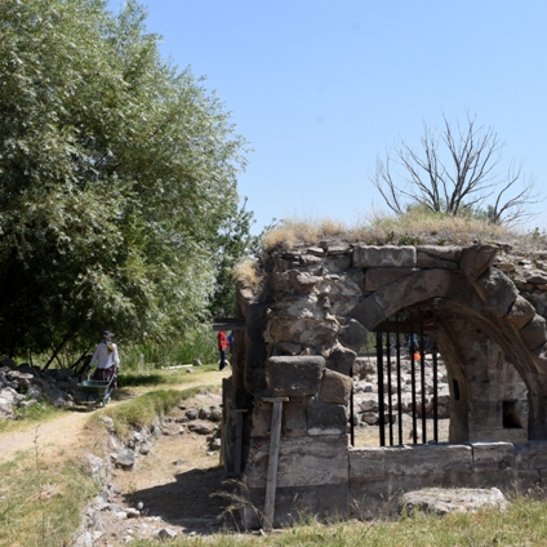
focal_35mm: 50
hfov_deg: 33.6
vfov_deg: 34.0
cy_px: 274
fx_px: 894
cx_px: 378
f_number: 11
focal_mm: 26
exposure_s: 1/500
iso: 400
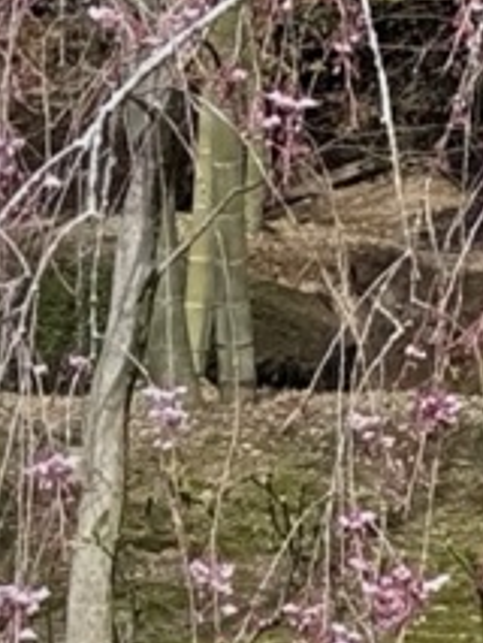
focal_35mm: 180
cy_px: -45
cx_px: 1256
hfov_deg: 7.6
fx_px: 3345
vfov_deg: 10.9
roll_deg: +0.9
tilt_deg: +7.1
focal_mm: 6.76
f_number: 1.78
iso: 80
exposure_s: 1/2299
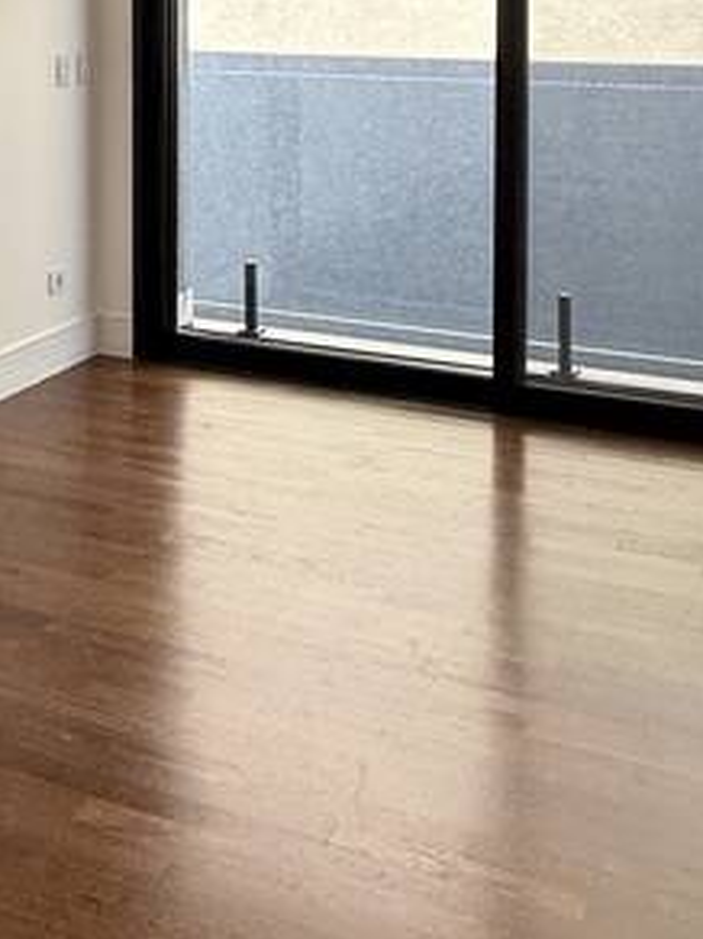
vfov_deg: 34.0
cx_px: 164
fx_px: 1409
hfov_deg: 27.6
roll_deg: -1.6
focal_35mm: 52
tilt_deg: -1.9
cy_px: 29
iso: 64
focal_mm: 2.22
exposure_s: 1/318
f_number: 2.2
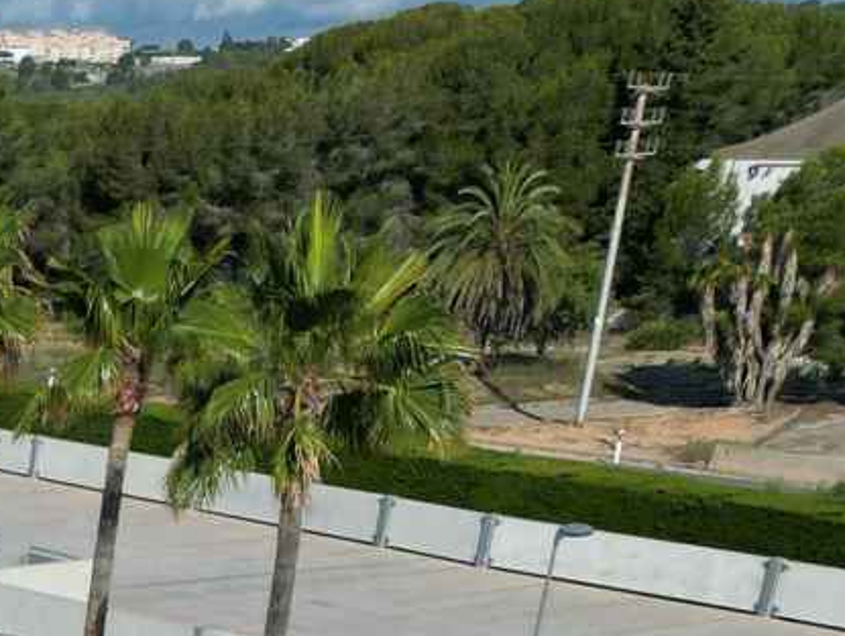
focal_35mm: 104
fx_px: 2541
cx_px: -772
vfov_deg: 12.3
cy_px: 1347
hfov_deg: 15.6
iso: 110
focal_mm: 6.72
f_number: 1.7
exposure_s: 1/5000
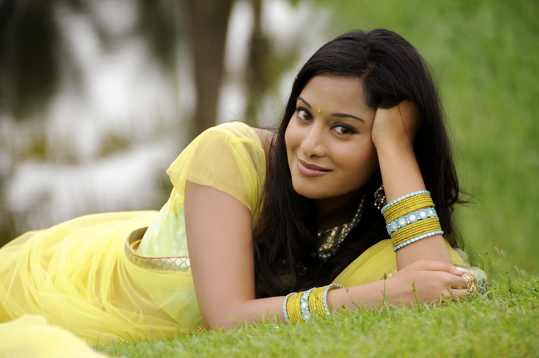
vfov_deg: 4.6
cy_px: 179
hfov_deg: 6.9
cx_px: 270
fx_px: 4487
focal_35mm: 300
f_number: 5.6
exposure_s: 1/160
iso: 250
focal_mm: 200
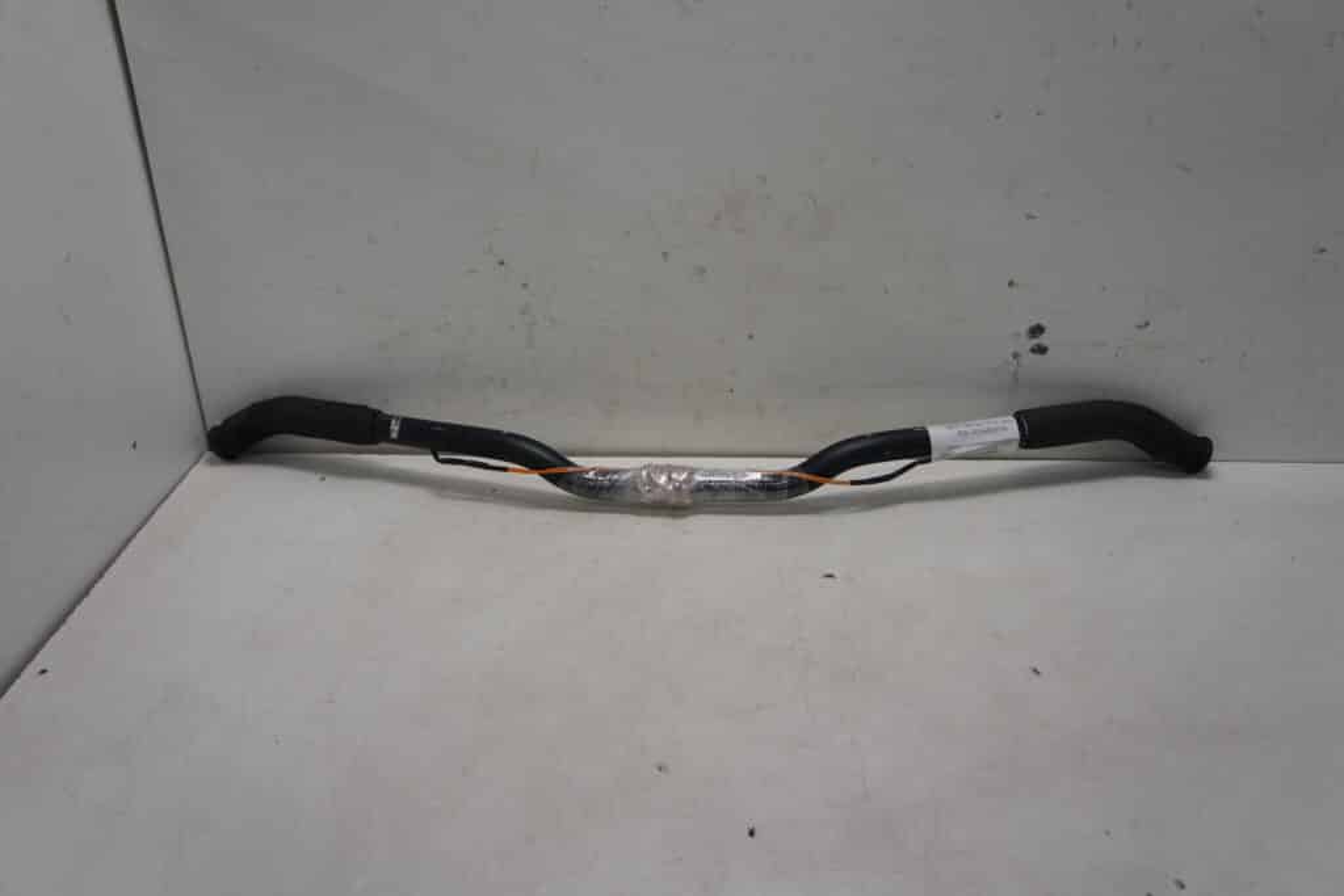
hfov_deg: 64.5
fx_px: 1064
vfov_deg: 45.7
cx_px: 672
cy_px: 448
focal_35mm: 28
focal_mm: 19
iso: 100
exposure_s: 1/100
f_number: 3.5
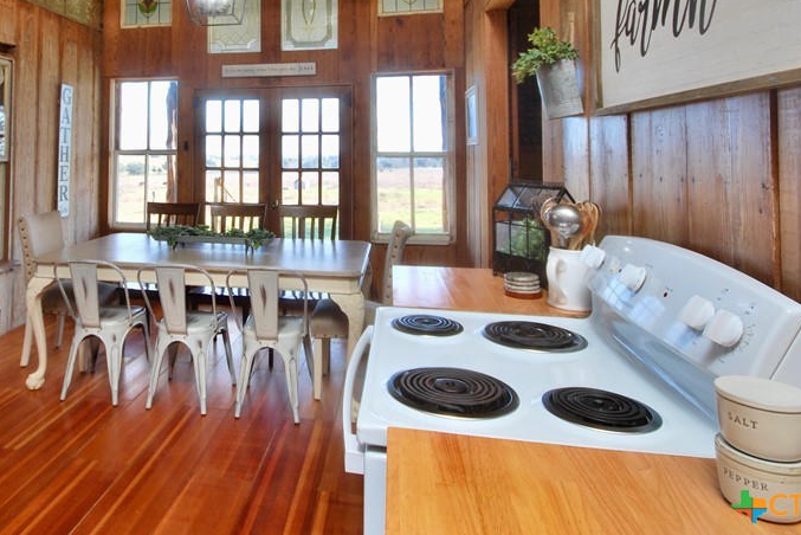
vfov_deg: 50.5
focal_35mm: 24
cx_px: 263
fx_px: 534
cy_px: 120
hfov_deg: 71.4
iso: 180
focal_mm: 10
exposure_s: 1/125
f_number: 5.6
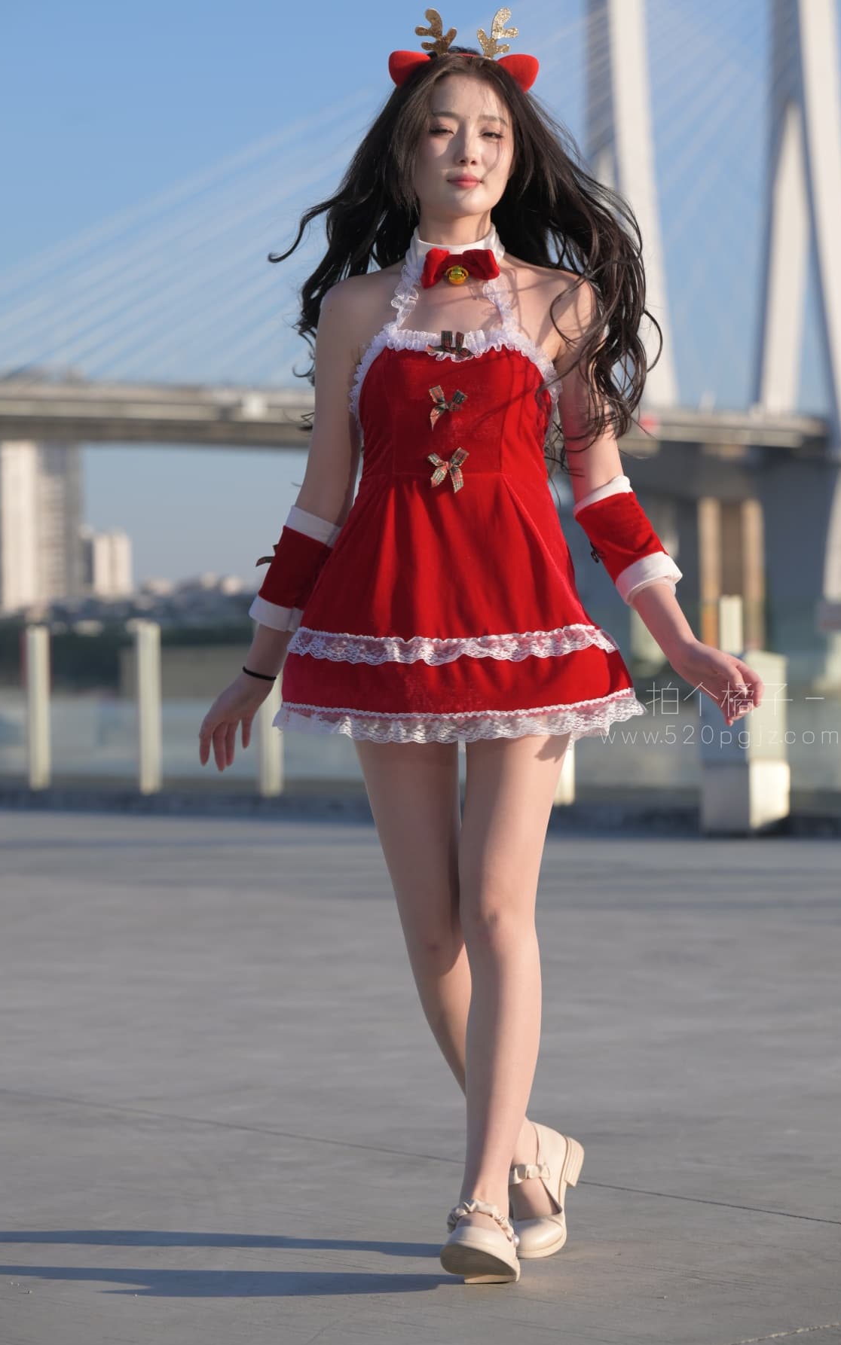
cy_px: 677
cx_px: 434
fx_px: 4145
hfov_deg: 11.6
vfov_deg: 18.4
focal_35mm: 113
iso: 140
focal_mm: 110
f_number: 5
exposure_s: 1/640
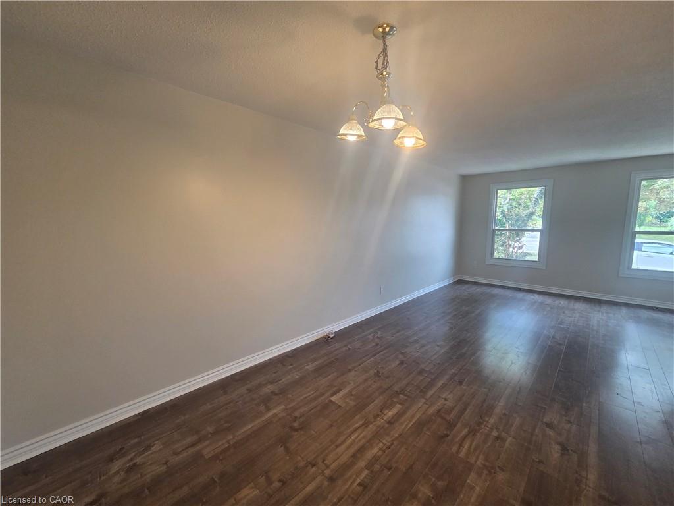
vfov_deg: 89.9
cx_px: 337
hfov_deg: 106.2
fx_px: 253
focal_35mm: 13
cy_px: 253
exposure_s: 1/120
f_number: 2.2
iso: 200
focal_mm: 2.2
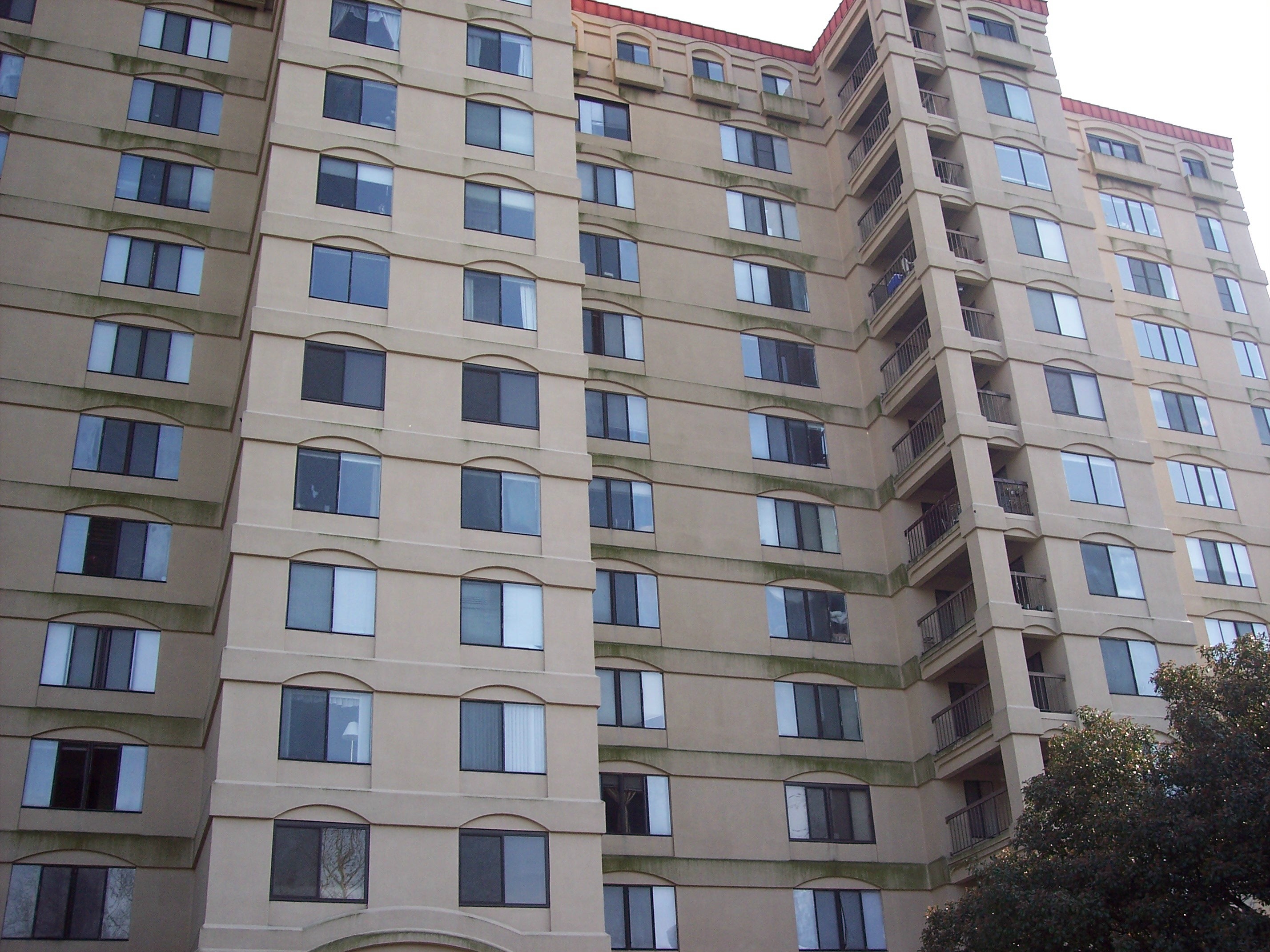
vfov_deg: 36.8
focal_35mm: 39
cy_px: 476
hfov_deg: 47.9
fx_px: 1431
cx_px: 635
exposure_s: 1/350
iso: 100
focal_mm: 8
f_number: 3.4
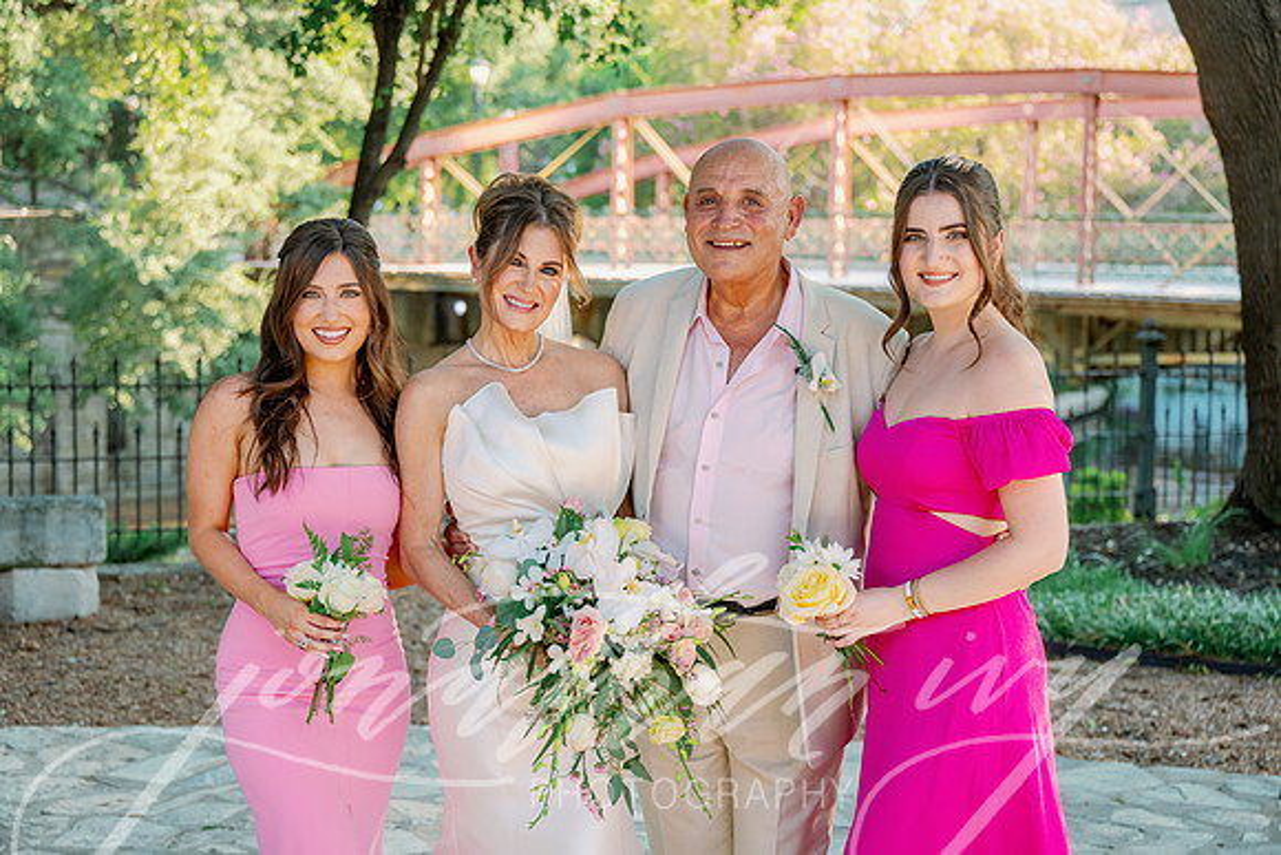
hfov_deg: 36.0
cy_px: 408
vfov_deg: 24.4
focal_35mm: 55
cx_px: 611
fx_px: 1973
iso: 500
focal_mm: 53
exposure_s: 1/400
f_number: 3.5
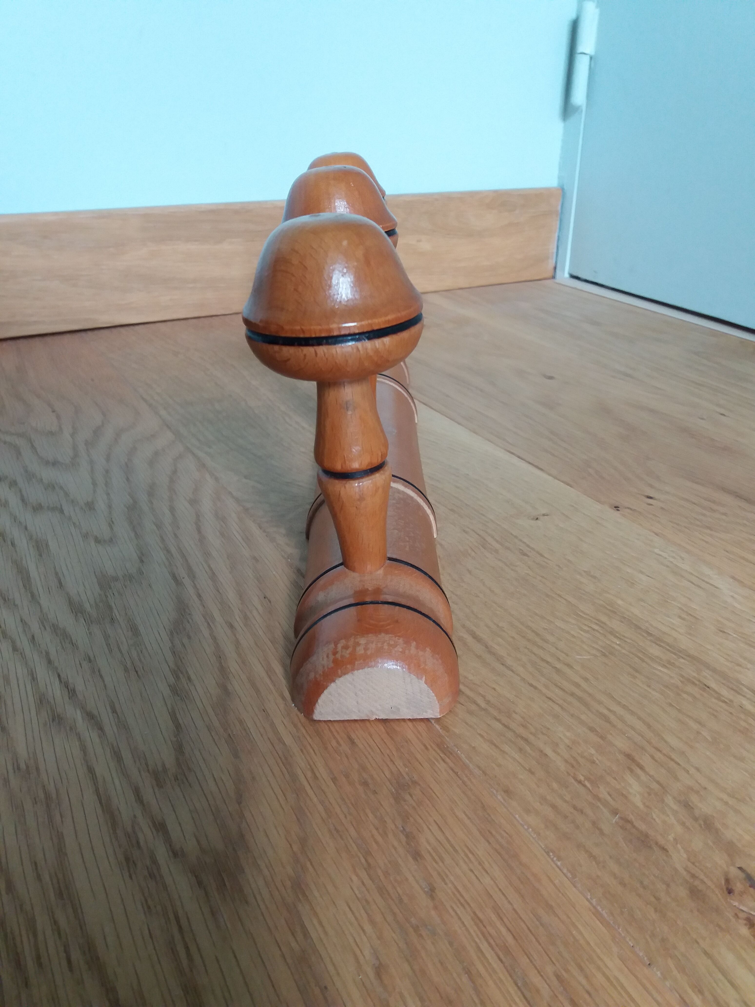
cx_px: 378
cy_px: 504
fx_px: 814
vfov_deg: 63.4
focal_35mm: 28
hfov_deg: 49.7
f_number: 1.9
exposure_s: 1/25
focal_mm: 3.7
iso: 160
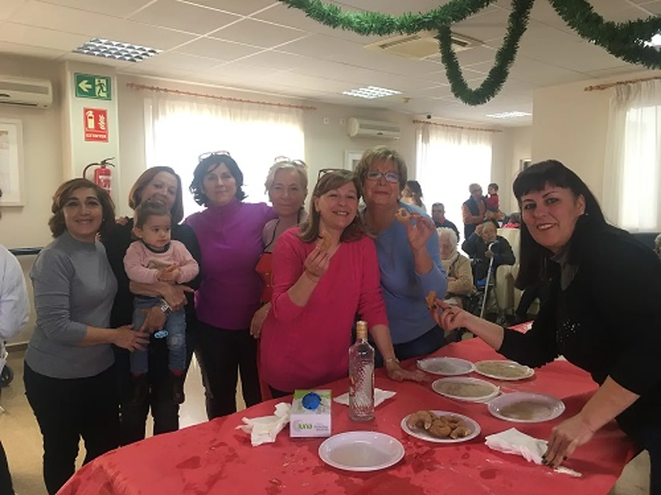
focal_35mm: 29
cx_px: 330
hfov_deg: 61.7
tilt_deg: -5.7
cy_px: 248
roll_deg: -0.3
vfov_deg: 48.2
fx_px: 554
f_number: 2.2
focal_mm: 4.15
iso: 40
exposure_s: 1/33
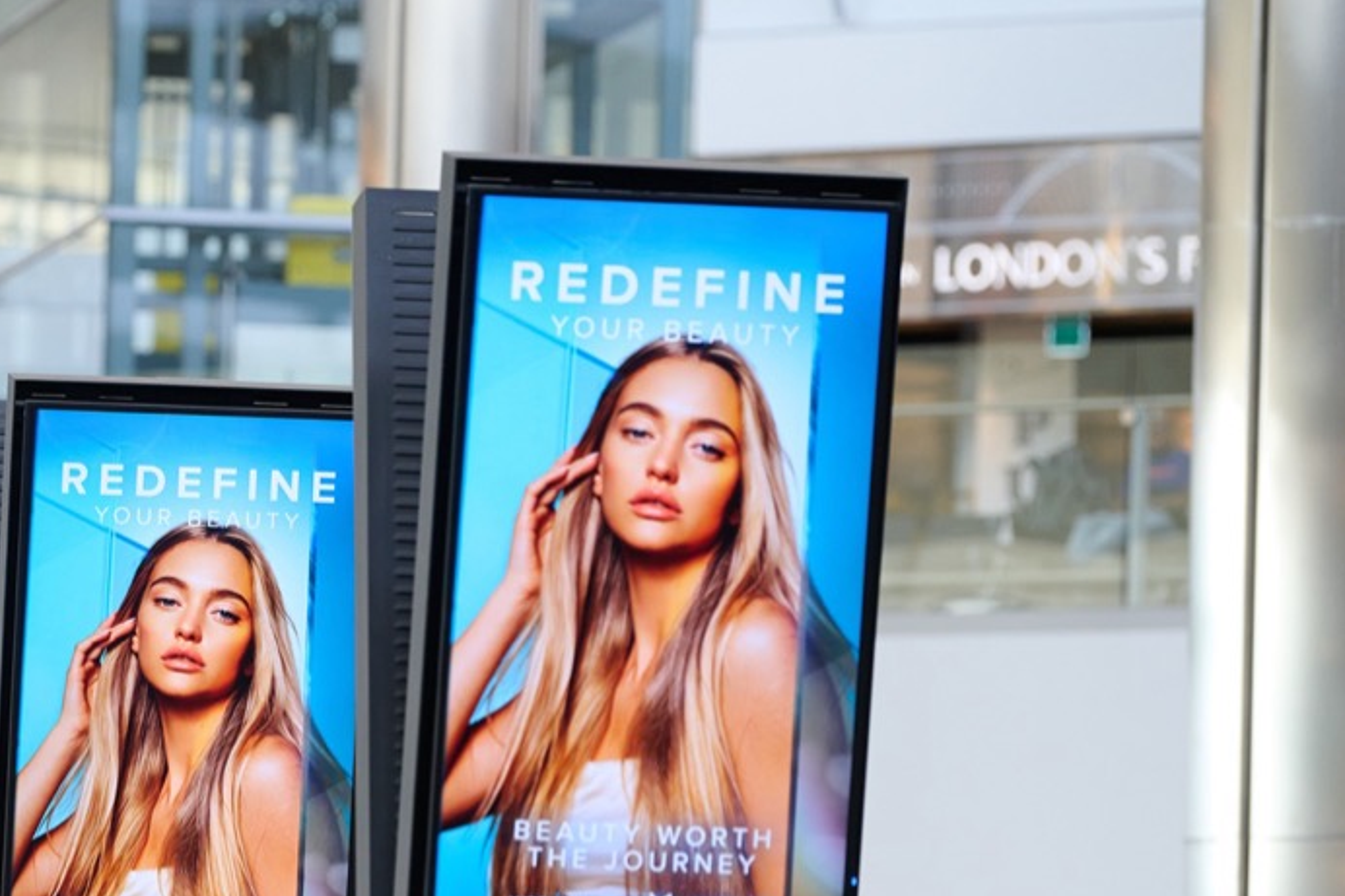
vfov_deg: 4.0
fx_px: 12848
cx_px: 54
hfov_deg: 6.0
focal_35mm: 344
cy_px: 767
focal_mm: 170
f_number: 4
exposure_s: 1/400
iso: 1250
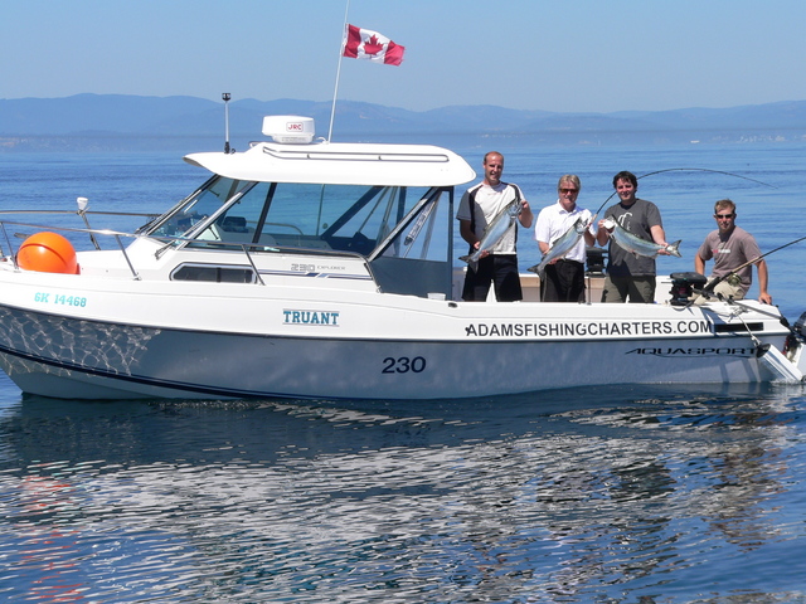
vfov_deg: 14.2
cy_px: 302
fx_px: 2422
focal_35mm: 104
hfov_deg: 18.9
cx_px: 403
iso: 80
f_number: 5.6
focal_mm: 17.2
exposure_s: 1/400
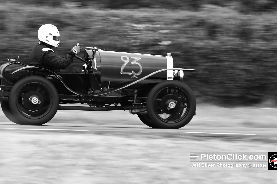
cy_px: 75
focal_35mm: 275
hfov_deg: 7.5
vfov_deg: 5.0
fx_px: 2114
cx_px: 94
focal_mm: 200
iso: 100
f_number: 10
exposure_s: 1/125
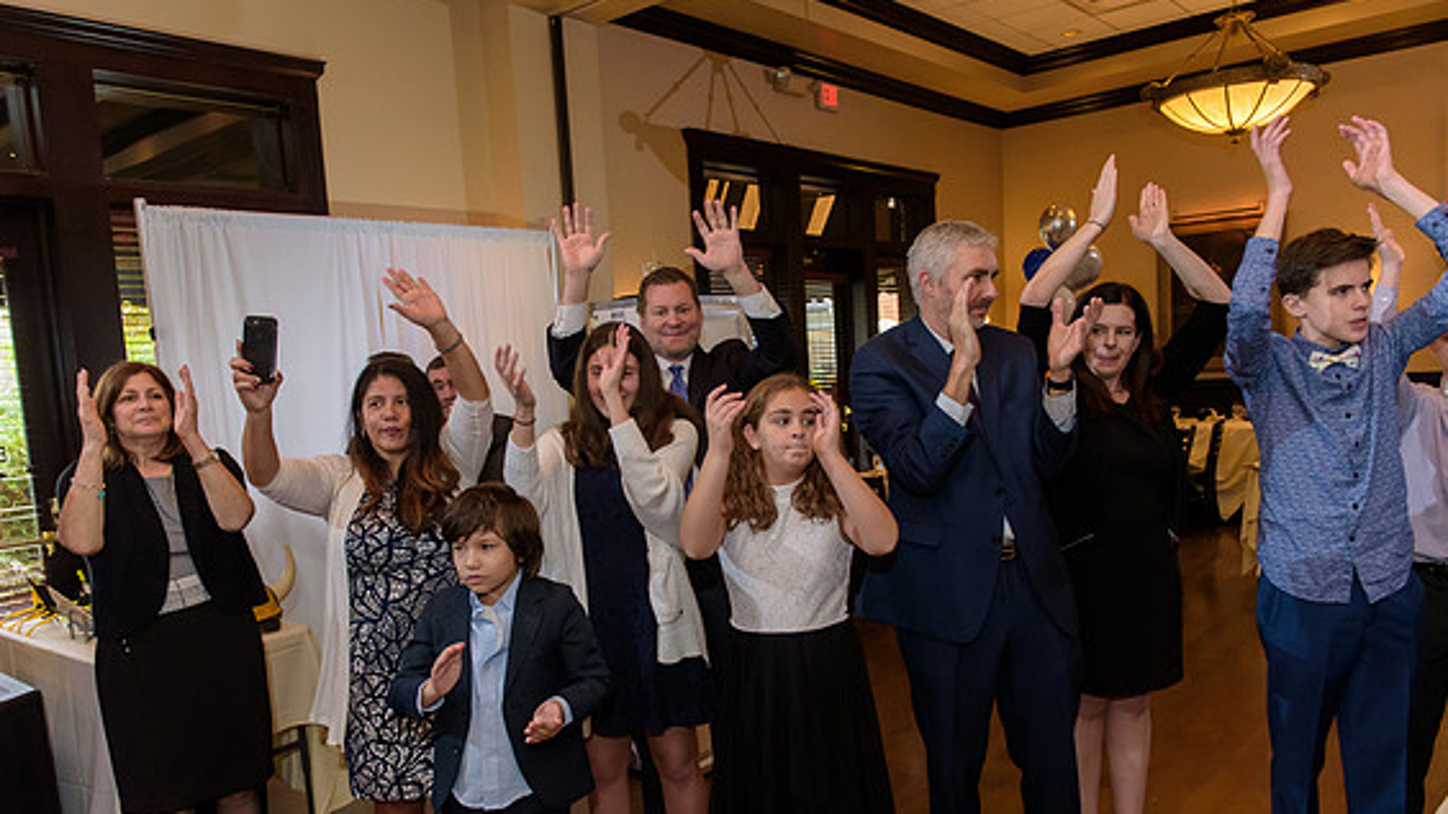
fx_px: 1075
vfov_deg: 41.3
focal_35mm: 28
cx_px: 714
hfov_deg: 67.9
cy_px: 484
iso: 1600
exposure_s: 1/125
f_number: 3.2
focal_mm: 26
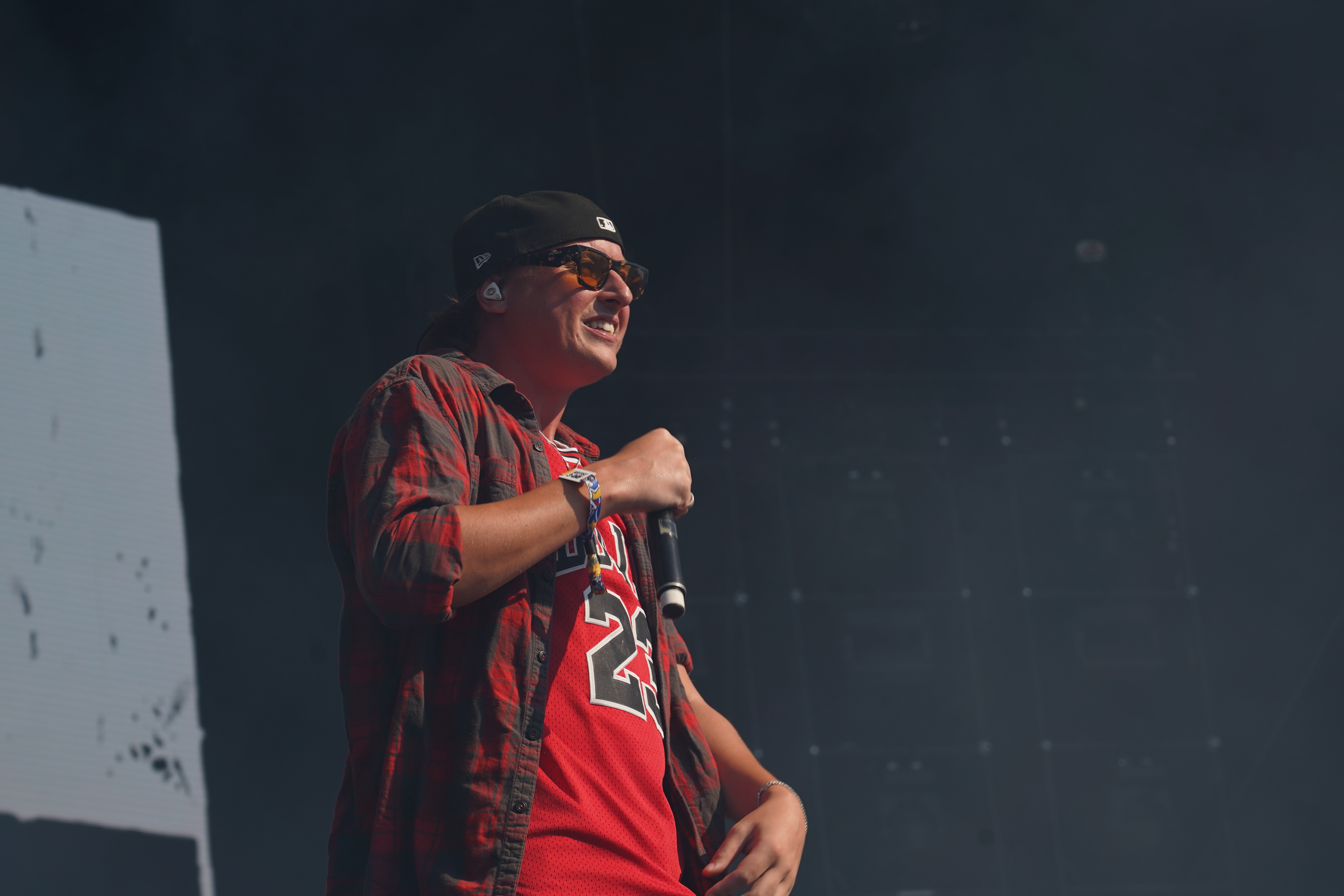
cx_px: 651
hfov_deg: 17.3
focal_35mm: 118
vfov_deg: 11.6
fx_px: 4405
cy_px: 445
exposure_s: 1/500
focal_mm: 105
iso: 100
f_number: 8
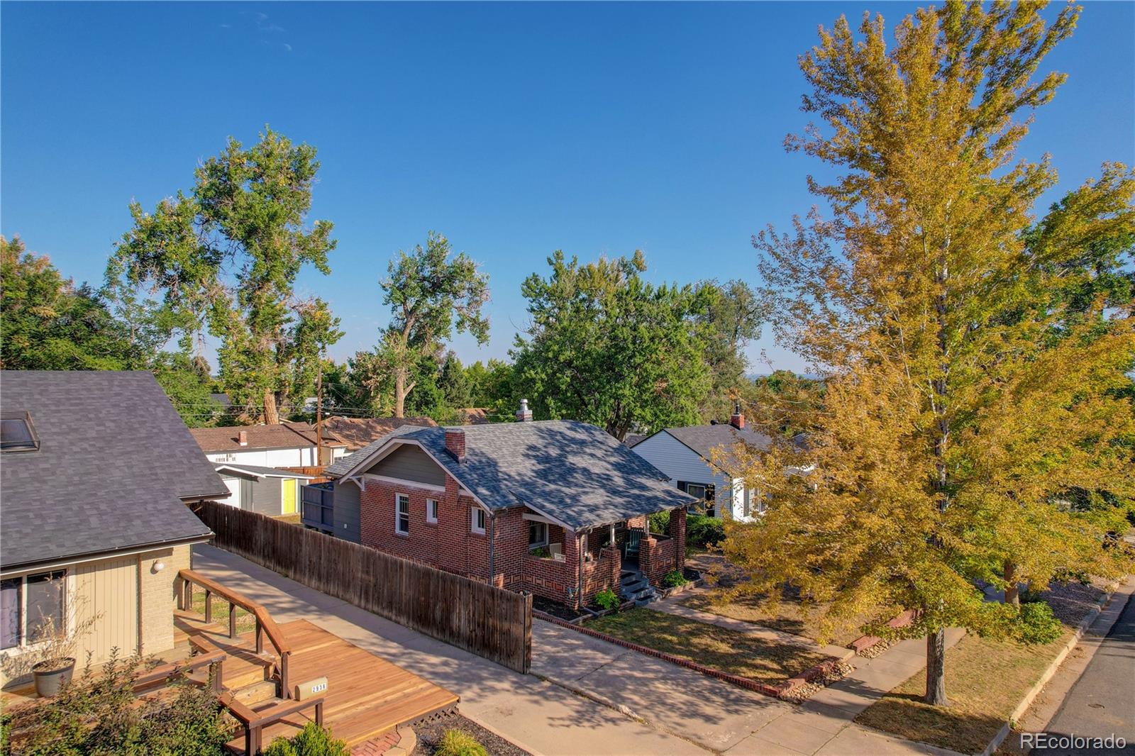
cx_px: 568
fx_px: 693
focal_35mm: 22
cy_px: 378
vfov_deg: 57.2
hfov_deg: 78.6
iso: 110
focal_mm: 8.4
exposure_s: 1/800
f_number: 2.8
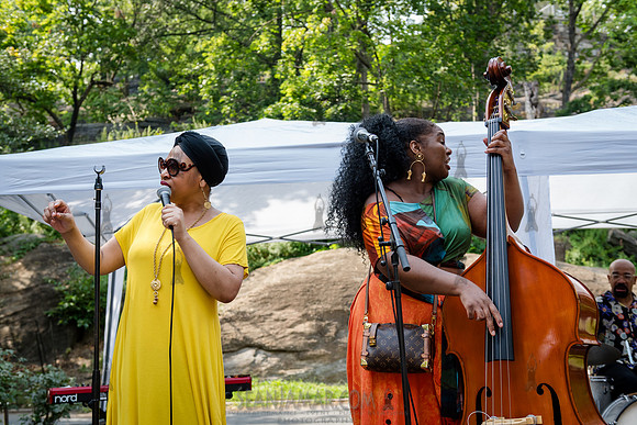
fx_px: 754
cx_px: 309
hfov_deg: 45.8
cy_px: 214
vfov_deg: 31.5
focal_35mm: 43
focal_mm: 38
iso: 500
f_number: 3.5
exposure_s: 1/640
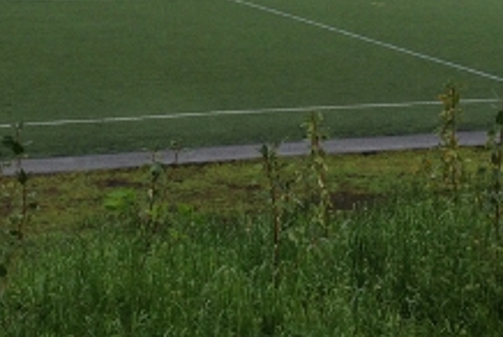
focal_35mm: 100
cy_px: -111
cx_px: 178
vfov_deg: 13.2
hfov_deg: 20.3
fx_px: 1399
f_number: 2.4
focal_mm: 4.28
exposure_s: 1/541
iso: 64
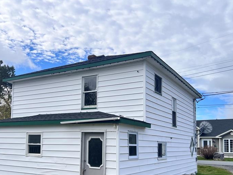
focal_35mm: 39
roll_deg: -0.7
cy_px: 125
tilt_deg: +7.1
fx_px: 262
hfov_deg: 47.5
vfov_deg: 36.2
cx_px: 89
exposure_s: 1/5319
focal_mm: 5.7
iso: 50
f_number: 1.5
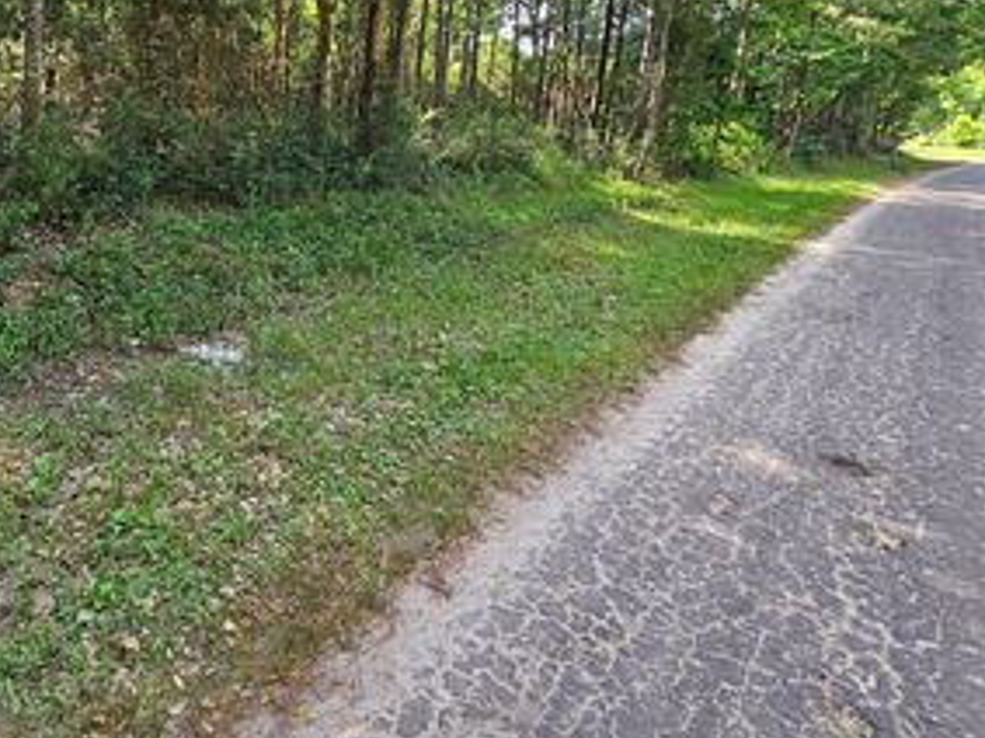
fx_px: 654
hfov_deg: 69.0
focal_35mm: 23
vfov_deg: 55.3
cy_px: 162
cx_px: 244
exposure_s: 1/216
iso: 80
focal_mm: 2.2
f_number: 2.2
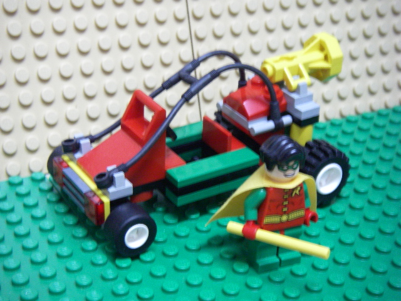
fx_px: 834
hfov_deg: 27.0
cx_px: 200
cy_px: 150
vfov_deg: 20.4
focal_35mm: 72
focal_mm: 11.9
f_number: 3.8
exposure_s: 1/4
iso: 320
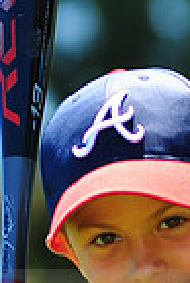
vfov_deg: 2.7
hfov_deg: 1.8
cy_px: 297
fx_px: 5930
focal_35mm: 751
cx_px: 198
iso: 200
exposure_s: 1/400
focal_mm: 180
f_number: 5
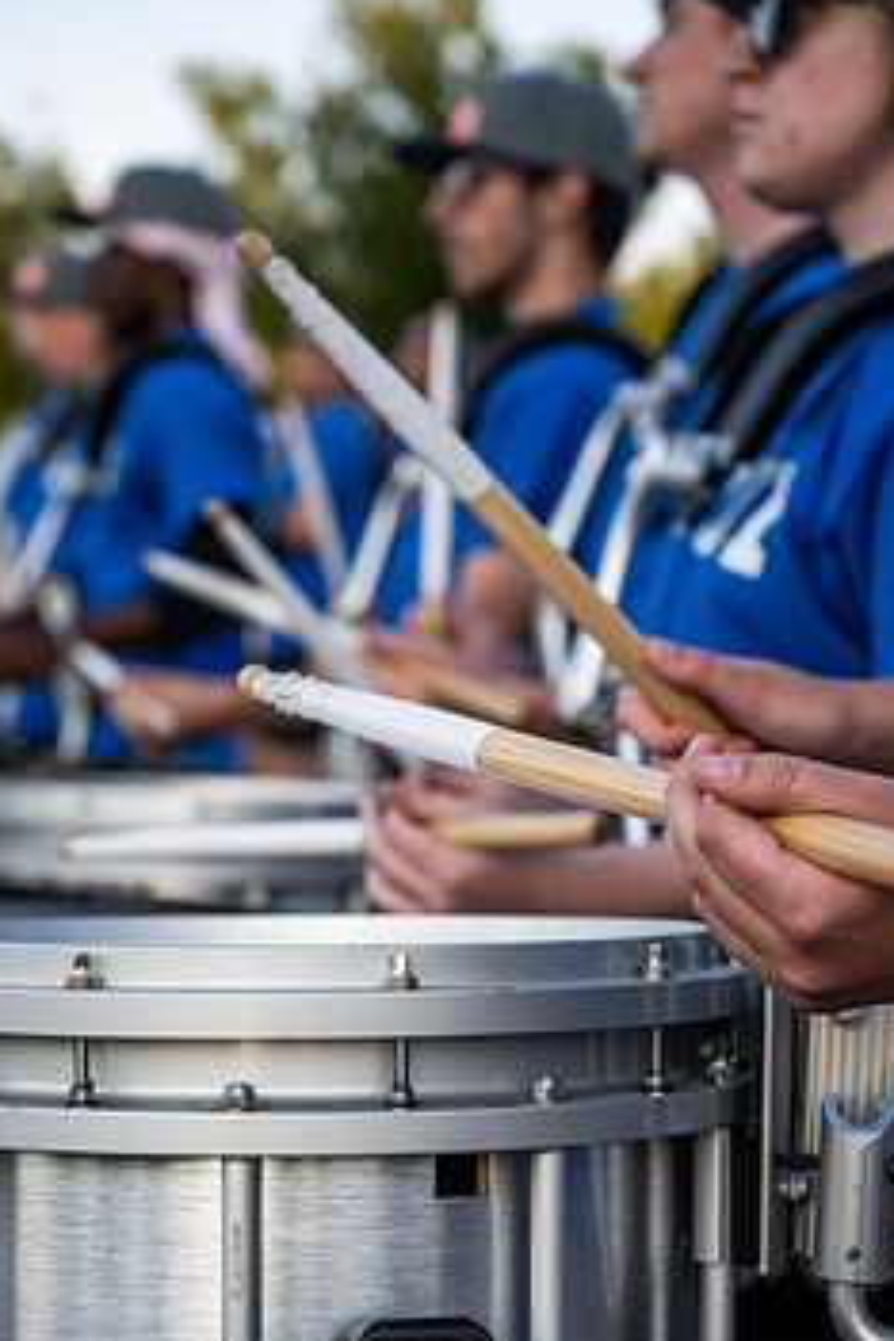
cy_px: 821
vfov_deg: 26.3
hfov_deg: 17.7
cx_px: 355
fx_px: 2868
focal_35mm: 77
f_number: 4
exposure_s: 1/640
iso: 500
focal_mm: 60
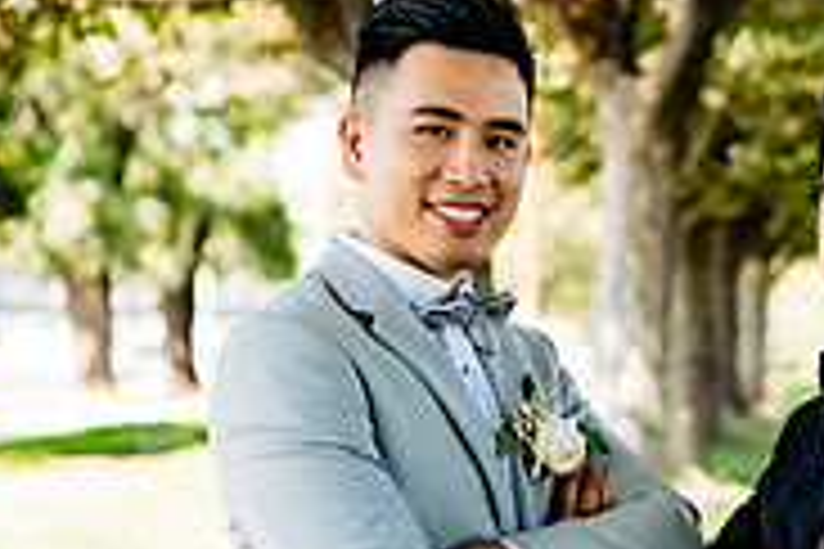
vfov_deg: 12.3
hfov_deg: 18.3
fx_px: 2540
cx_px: 599
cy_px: 461
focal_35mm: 111
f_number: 1.6
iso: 100
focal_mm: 35
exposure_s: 1/400
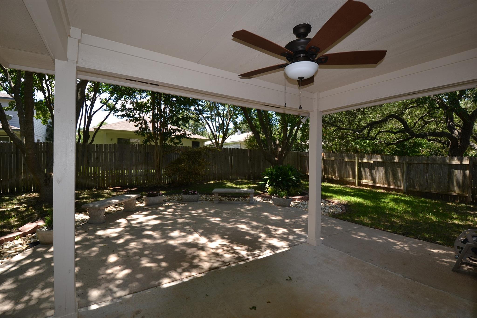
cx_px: 238
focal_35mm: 15
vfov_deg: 77.3
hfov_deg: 100.4
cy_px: 159
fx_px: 199
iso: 125
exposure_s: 1/125
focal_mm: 10
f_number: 5.6
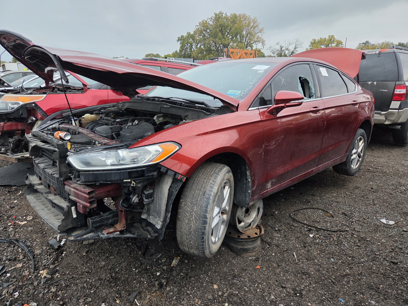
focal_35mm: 23
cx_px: 204
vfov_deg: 58.9
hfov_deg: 73.9
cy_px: 153
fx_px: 271
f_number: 1.8
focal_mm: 5.4
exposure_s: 1/120
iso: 250
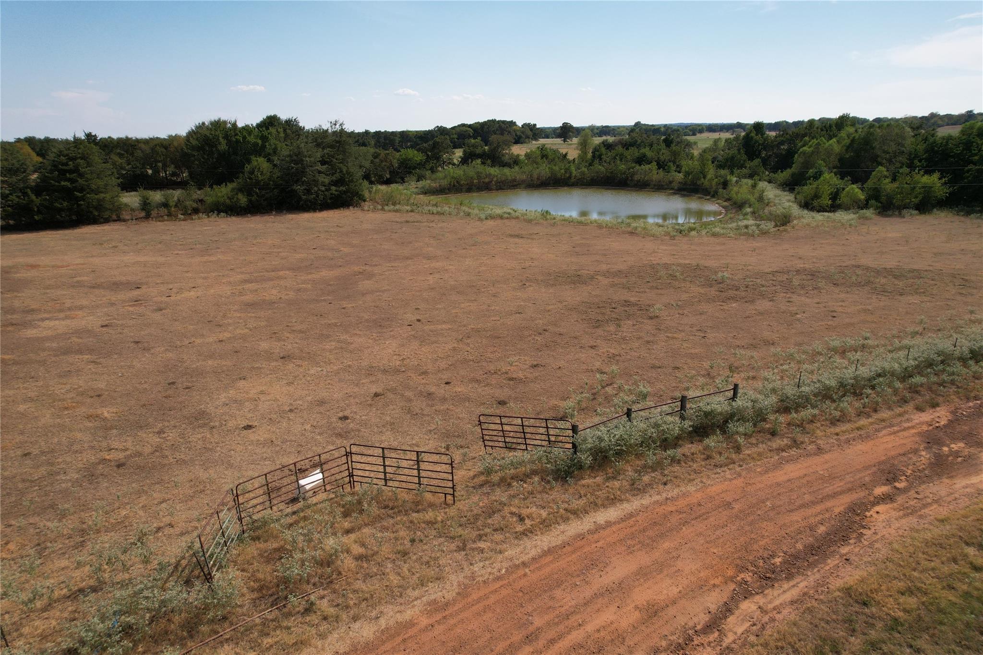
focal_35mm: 22
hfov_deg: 78.6
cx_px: 492
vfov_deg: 57.2
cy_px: 328
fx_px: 601
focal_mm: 8.38
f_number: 2.8
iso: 200
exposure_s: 1/2500
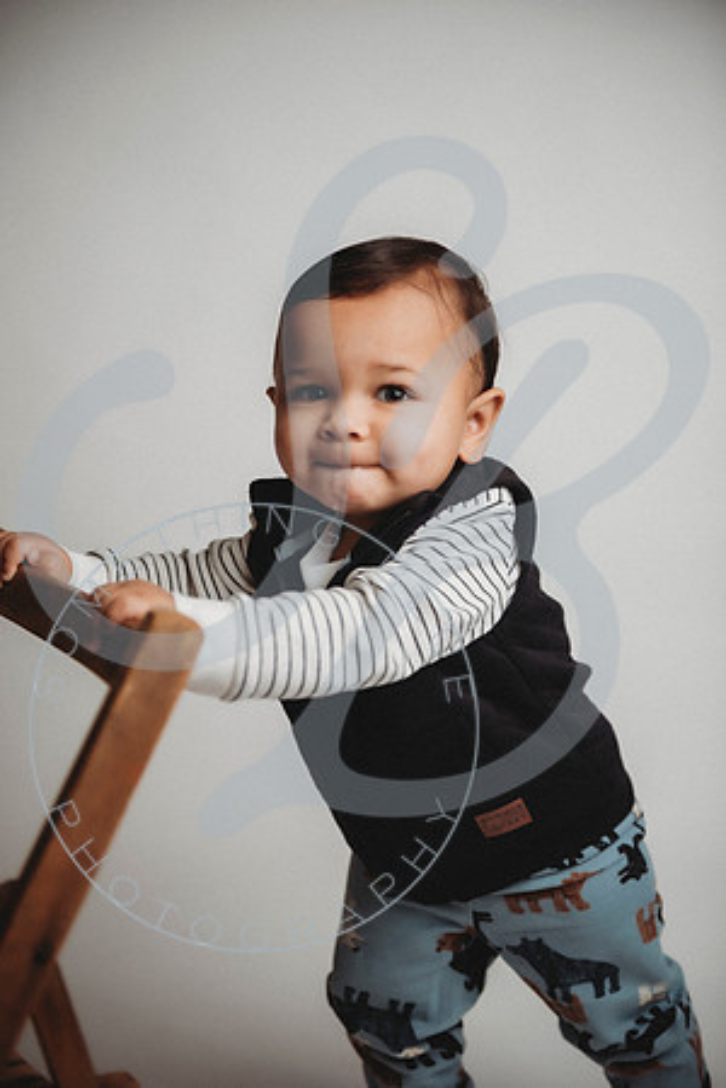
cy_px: 544
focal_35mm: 55
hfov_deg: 24.6
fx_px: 1664
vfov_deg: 36.2
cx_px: 363
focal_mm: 55
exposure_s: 1/125
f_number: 2.8
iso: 100
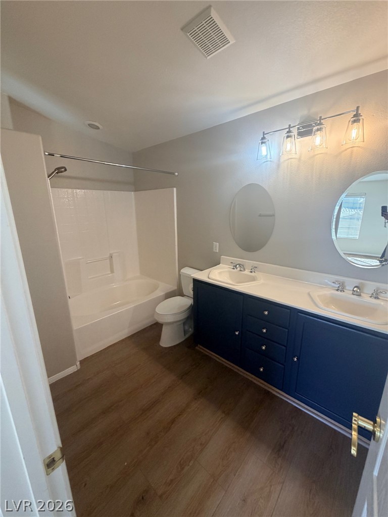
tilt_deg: -13.0
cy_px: 258
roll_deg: +0.0
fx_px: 209
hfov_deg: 85.7
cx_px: 194
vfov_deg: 102.1
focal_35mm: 14
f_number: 2.2
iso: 160
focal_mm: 2.22
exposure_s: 1/120
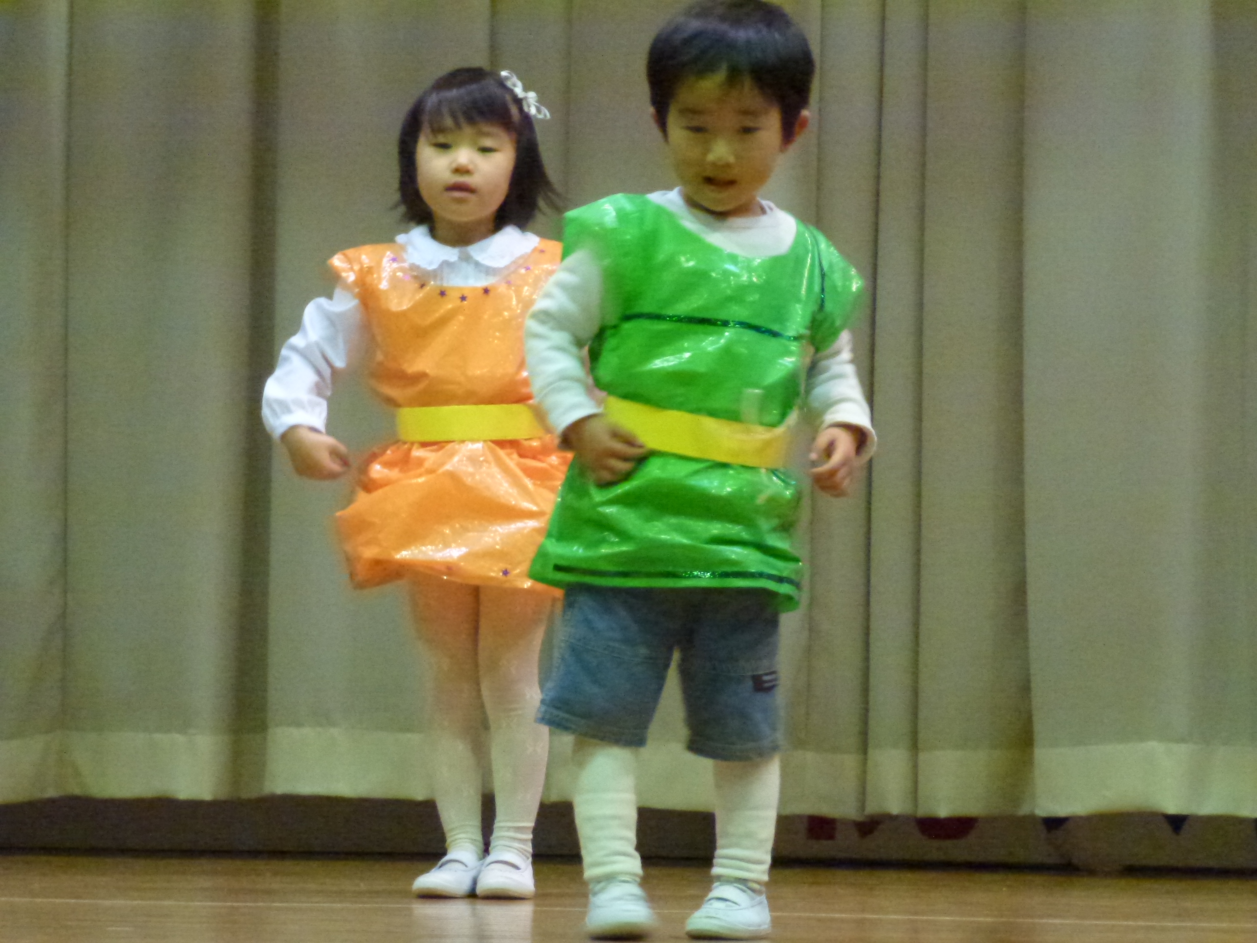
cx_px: 628
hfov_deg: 10.0
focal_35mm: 197
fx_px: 7154
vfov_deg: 7.5
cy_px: 472
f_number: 5.5
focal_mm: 35.2
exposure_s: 1/30
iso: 1600
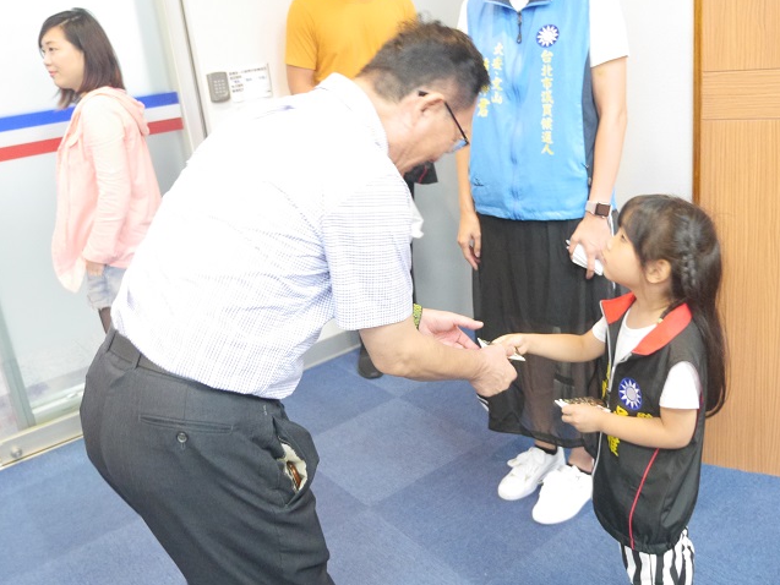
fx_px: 721
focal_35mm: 32
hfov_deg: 56.8
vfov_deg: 44.1
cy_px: 258
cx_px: 415
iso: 3200
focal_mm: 12
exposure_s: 1/60
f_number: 2.8
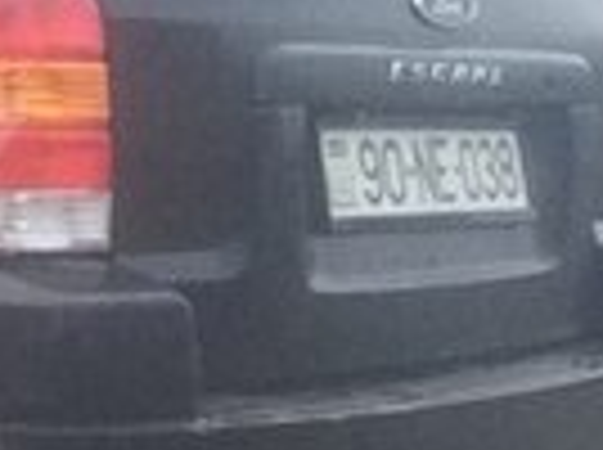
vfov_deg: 9.7
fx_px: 2660
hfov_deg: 12.0
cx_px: -432
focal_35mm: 153
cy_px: 160
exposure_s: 1/33
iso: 100
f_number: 2.4
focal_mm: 2.15
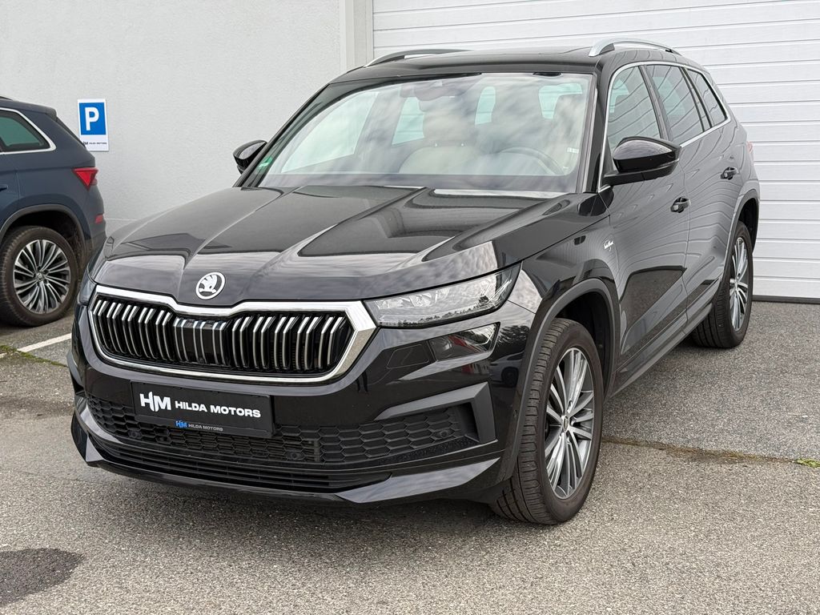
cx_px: 410
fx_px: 1137
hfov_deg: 39.7
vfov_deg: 30.3
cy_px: 308
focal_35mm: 48
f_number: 1.78
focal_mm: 6.76
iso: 100
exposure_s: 1/420
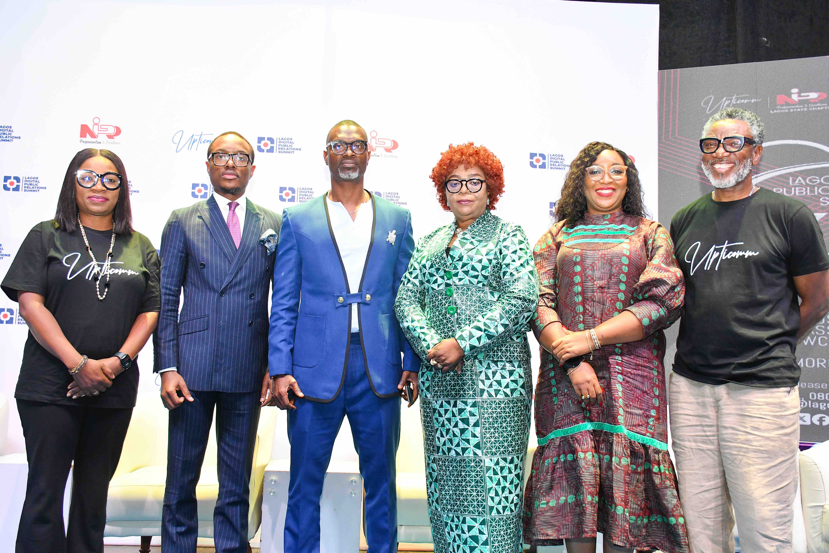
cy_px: 276
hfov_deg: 53.1
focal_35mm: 36
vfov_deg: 36.9
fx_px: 829
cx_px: 414
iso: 1600
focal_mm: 24
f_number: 5.6
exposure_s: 1/100
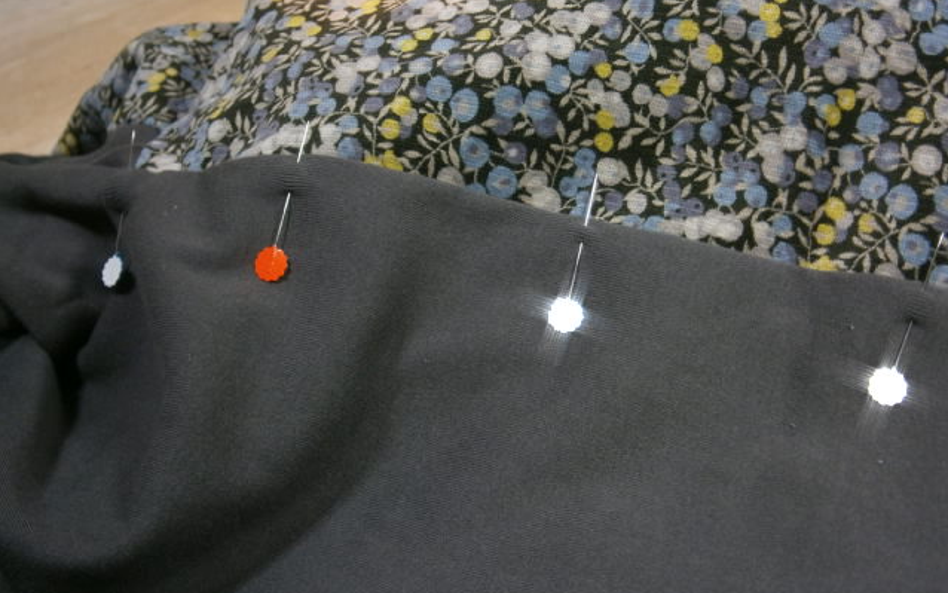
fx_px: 1292
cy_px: 259
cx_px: 474
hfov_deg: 40.3
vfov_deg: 25.8
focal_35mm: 50
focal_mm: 8.3
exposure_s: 1/13
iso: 125
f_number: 3.4
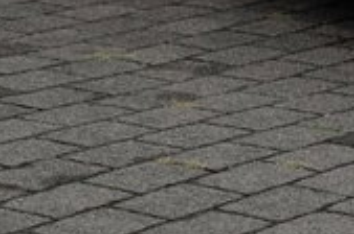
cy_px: -255
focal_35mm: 255
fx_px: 2503
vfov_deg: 5.3
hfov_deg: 7.8
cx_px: 645
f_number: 4
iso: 200
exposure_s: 1/125
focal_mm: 37.4
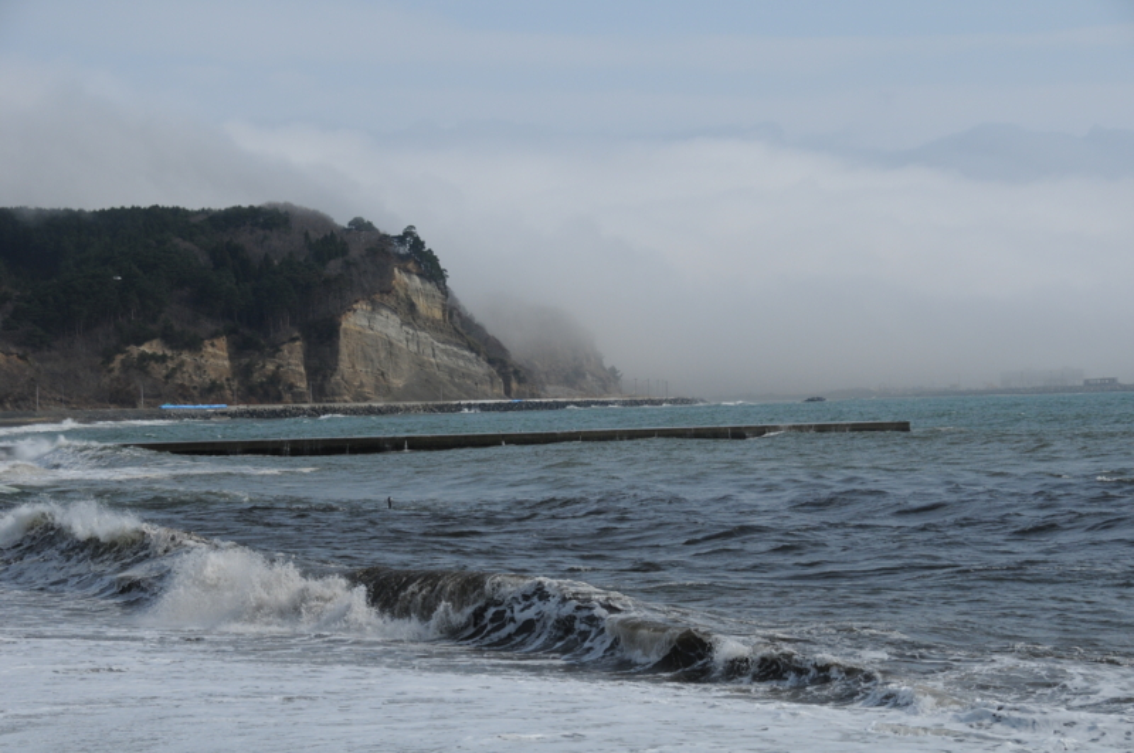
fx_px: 2454
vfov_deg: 17.4
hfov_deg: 26.0
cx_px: 567
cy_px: 376
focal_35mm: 78
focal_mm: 52
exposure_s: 1/3200
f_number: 8
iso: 400
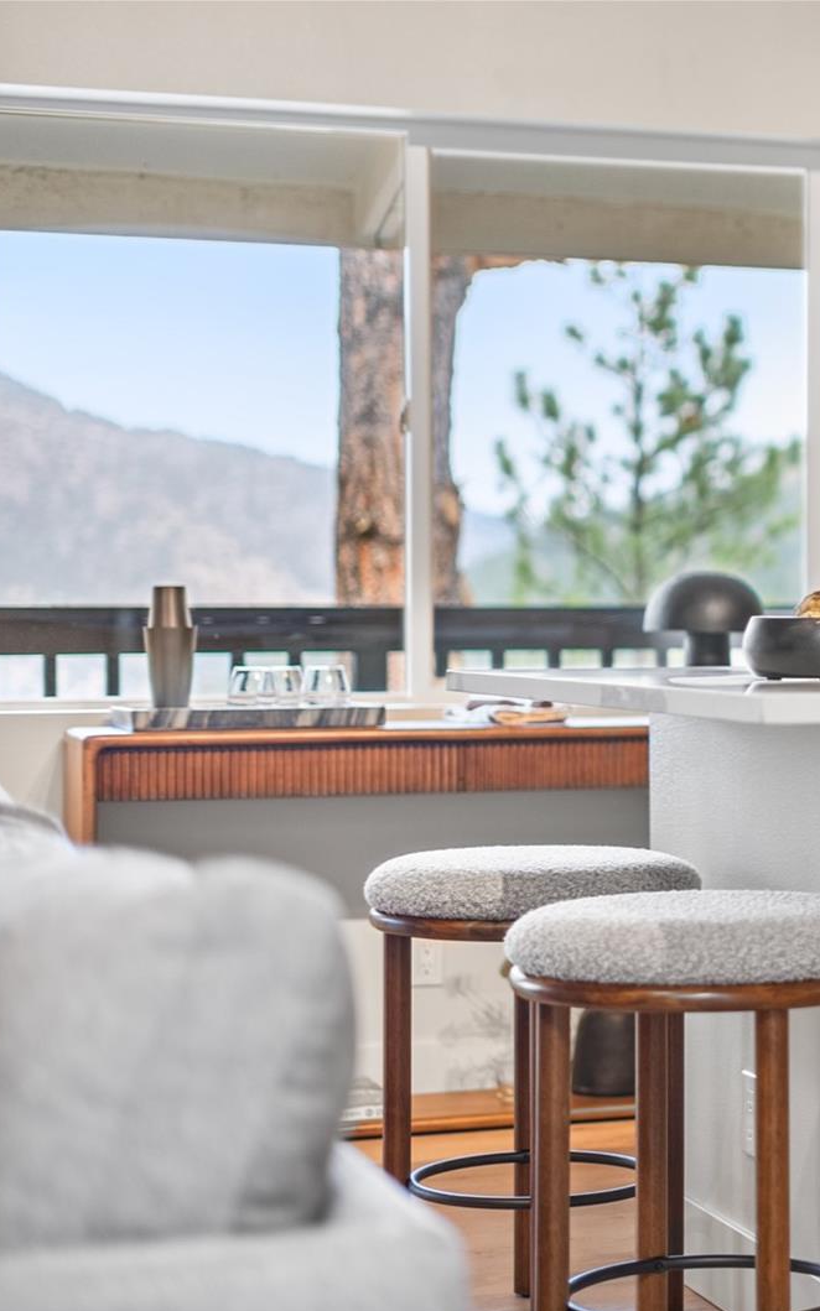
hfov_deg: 16.3
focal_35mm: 77
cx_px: 980
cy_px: 659
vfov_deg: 26.8
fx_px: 2753
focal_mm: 50
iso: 200
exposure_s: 1/40
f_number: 1.8
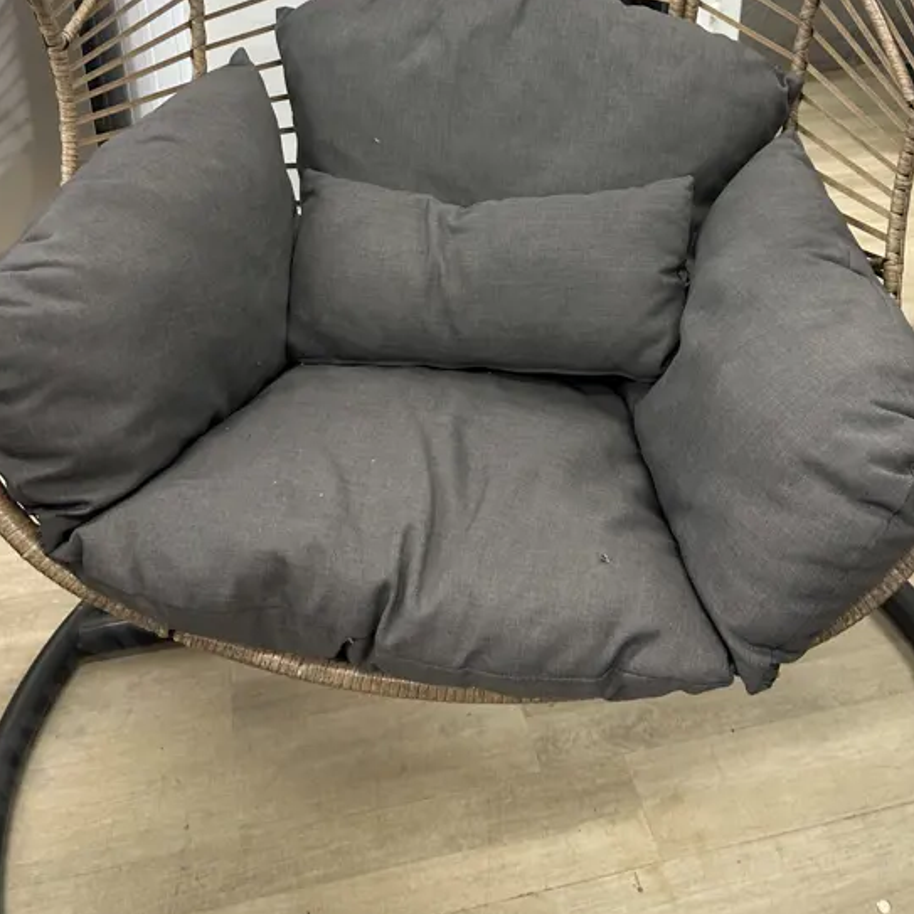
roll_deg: -0.7
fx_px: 1195
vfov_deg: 39.5
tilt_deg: -24.6
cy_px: 131
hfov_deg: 41.8
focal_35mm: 40
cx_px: 500
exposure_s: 1/50
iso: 160
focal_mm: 6.86
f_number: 1.78
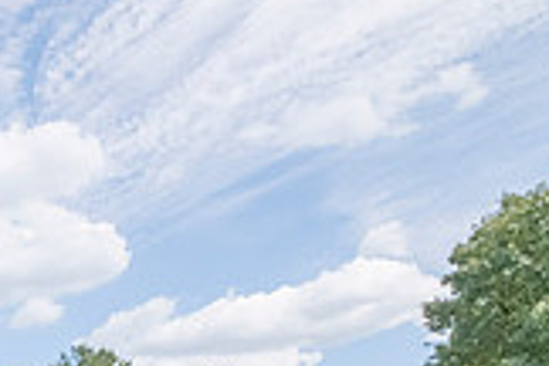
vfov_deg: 20.8
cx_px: -287
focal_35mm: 51
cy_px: 607
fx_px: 778
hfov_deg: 26.8
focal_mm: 14
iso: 800
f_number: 22
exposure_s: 1/200
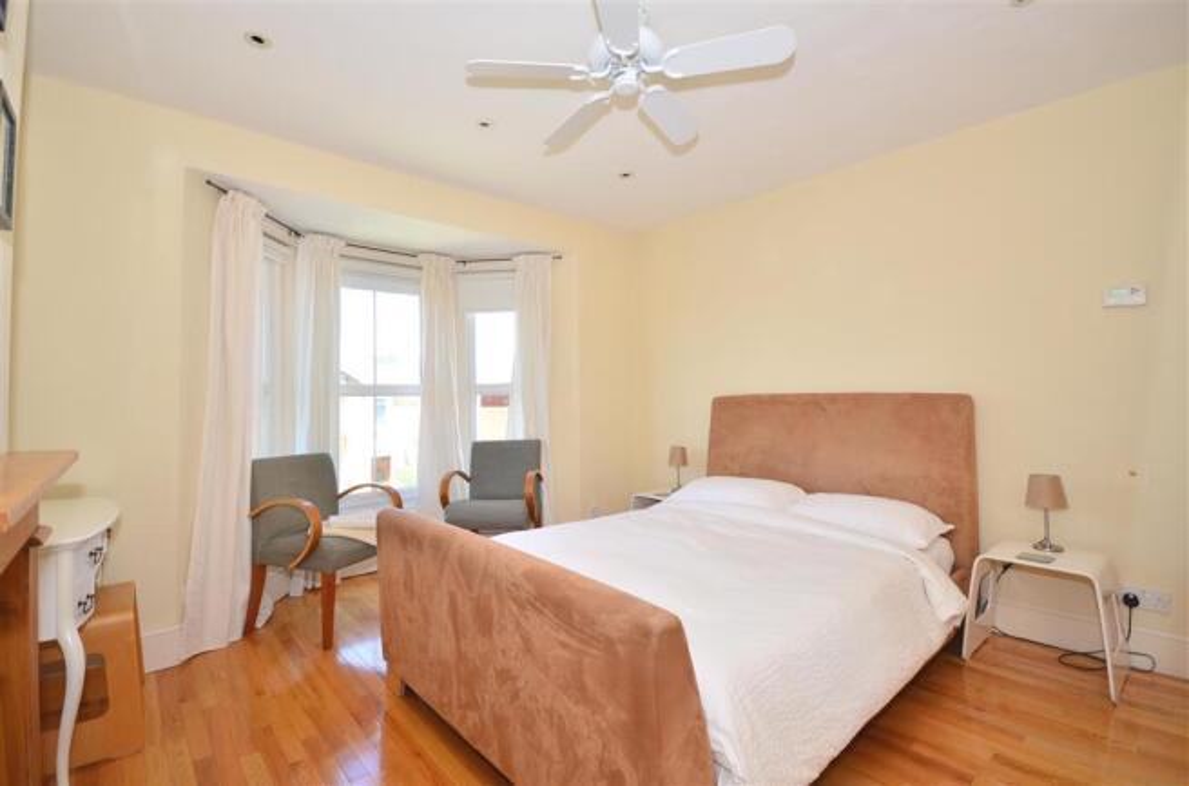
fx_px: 494
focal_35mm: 15
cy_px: 393
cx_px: 594
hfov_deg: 100.5
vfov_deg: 77.0
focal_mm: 10
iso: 200
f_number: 5
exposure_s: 1/125
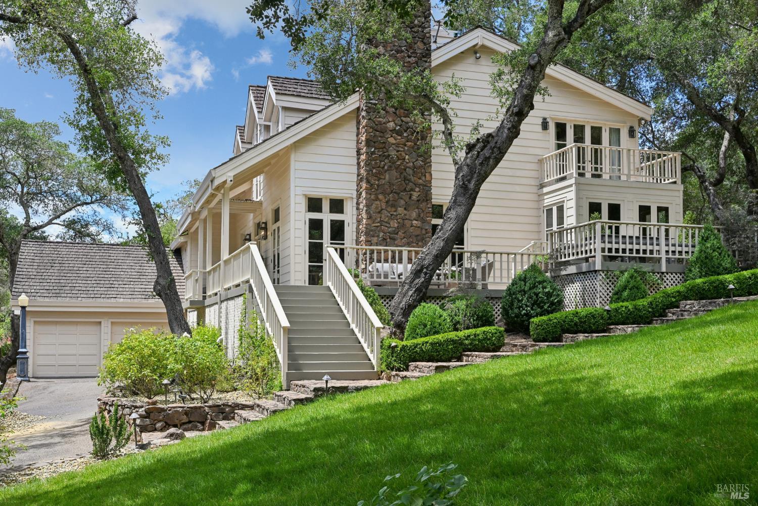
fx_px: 800
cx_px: 379
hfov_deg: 50.7
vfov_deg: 35.1
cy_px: 253
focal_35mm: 38
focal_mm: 38
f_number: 11
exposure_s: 1/800
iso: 800
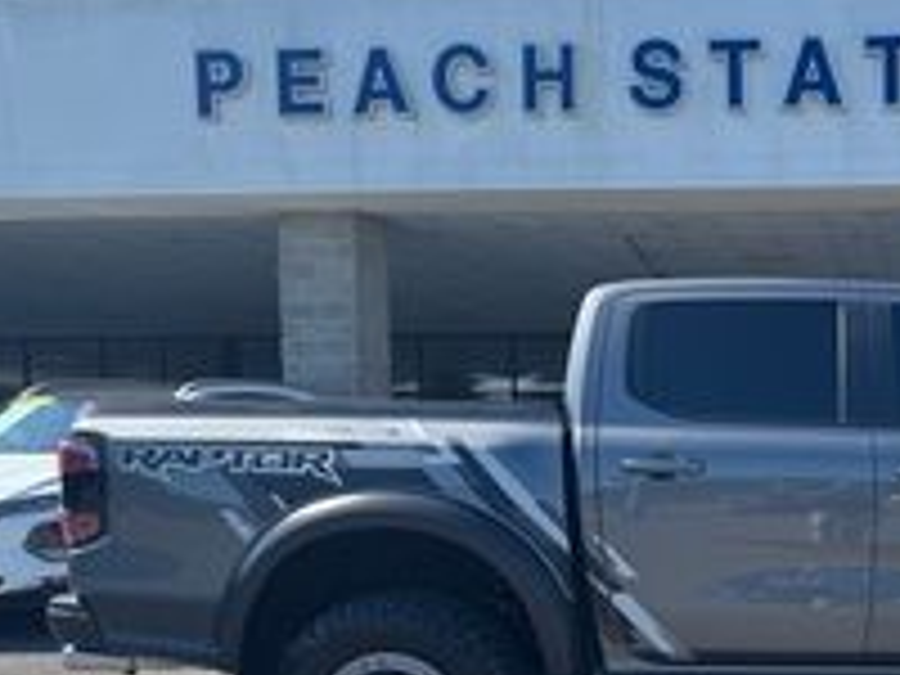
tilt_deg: -4.5
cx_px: 855
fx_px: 1248
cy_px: 558
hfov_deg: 36.5
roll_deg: +0.2
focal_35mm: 48
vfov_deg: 29.4
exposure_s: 1/2041
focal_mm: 6.76
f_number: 1.78
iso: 80
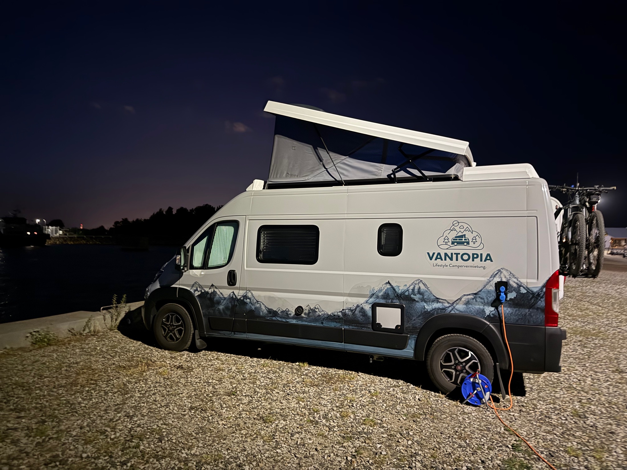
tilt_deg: -0.8
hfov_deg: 71.6
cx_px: 314
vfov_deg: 56.8
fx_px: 435
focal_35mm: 24
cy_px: 235
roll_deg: +0.0
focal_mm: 6.76
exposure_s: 1/9
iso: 1250
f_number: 1.78
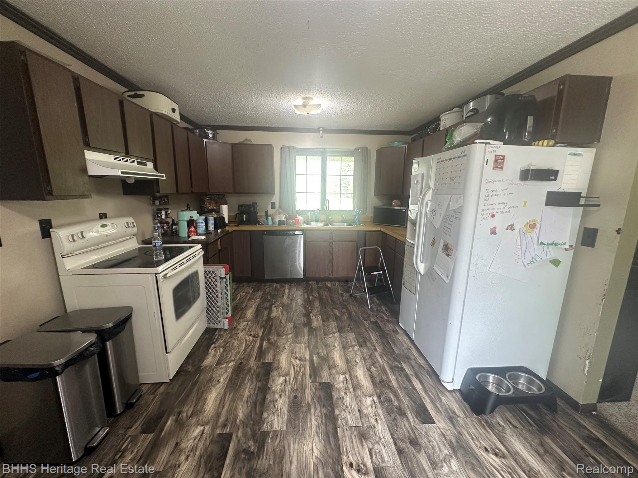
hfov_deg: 102.1
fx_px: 258
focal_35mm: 14
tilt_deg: -10.8
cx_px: 319
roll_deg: -0.5
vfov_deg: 85.7
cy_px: 239
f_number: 2.2
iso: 250
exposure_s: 1/60
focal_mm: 2.22
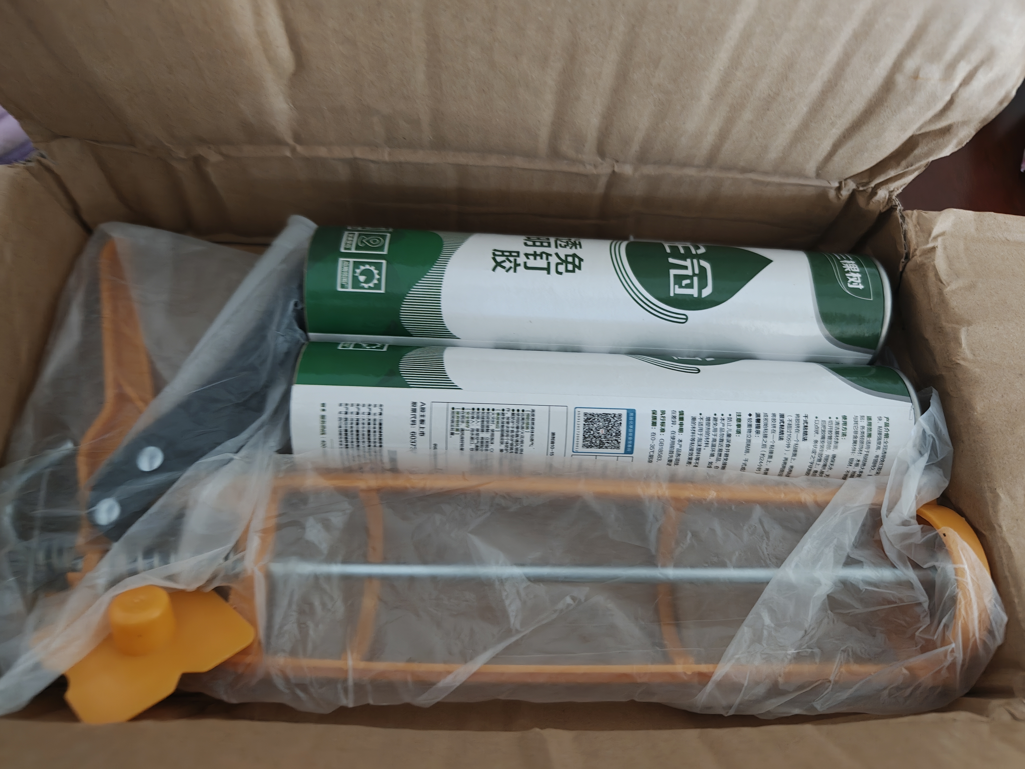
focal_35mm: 23
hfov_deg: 73.9
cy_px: 384
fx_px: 681
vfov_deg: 58.9
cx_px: 512
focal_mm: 8.67
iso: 8000
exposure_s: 1/36
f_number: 1.8
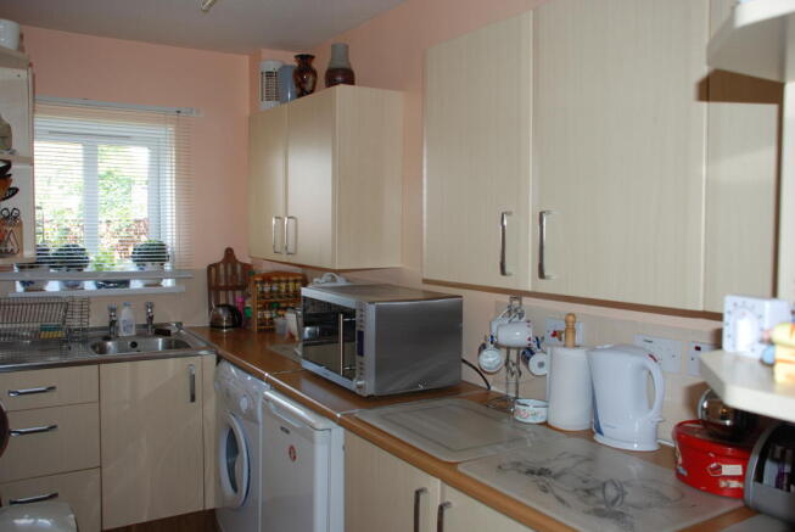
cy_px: 266
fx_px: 663
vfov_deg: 43.7
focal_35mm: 30
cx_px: 398
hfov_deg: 61.9
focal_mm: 20
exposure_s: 1/60
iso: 200
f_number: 3.8
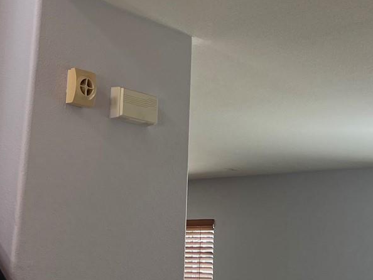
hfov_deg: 27.7
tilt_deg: +16.5
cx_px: 207
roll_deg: -1.9
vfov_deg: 20.6
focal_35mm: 70
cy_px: 35
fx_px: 755
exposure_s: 1/120
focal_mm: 5.7
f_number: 1.5
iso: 64
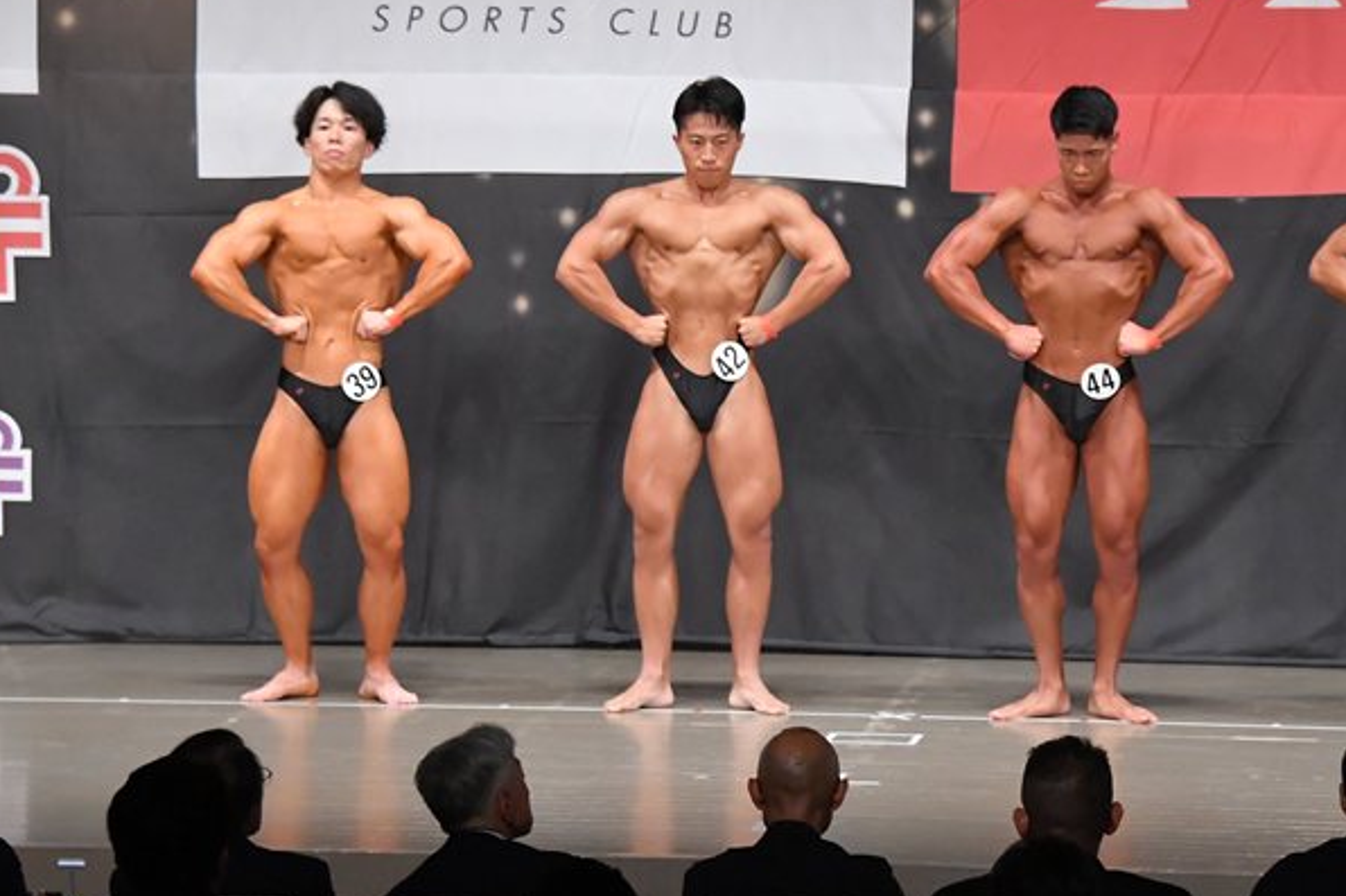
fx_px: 7139
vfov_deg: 7.2
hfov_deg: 10.8
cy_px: 372
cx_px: 850
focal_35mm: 191
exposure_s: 1/400
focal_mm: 98
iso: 6400
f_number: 5.6
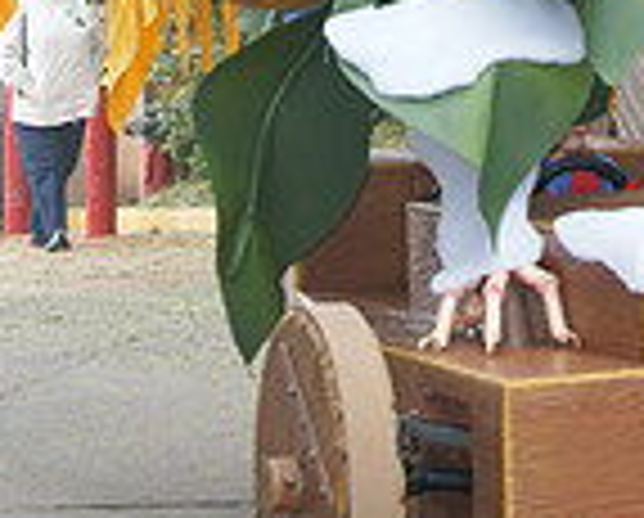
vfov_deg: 6.6
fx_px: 4355
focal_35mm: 228
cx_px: 723
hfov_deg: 8.4
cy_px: -595
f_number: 3.2
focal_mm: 40
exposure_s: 1/125
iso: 400
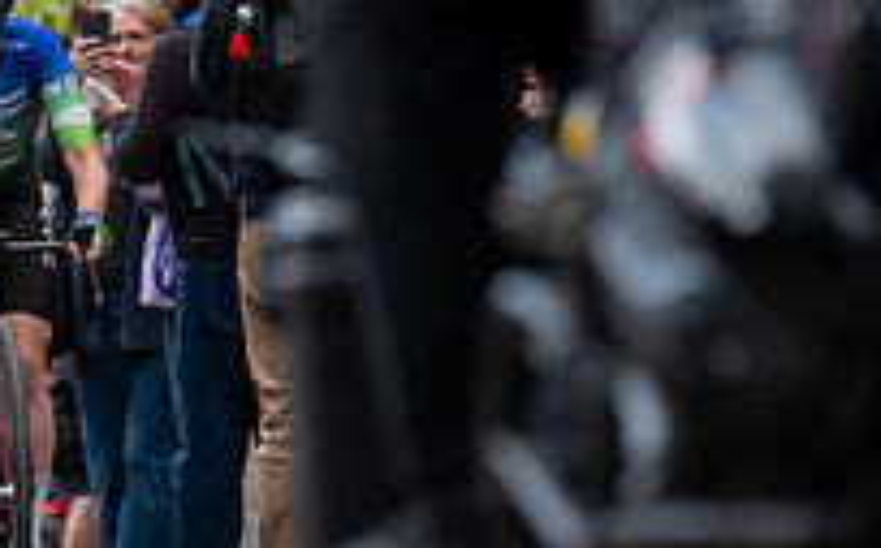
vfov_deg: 2.5
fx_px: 12400
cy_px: 41
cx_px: -250
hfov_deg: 4.1
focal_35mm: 517
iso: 640
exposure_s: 1/1000
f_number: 4
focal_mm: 178
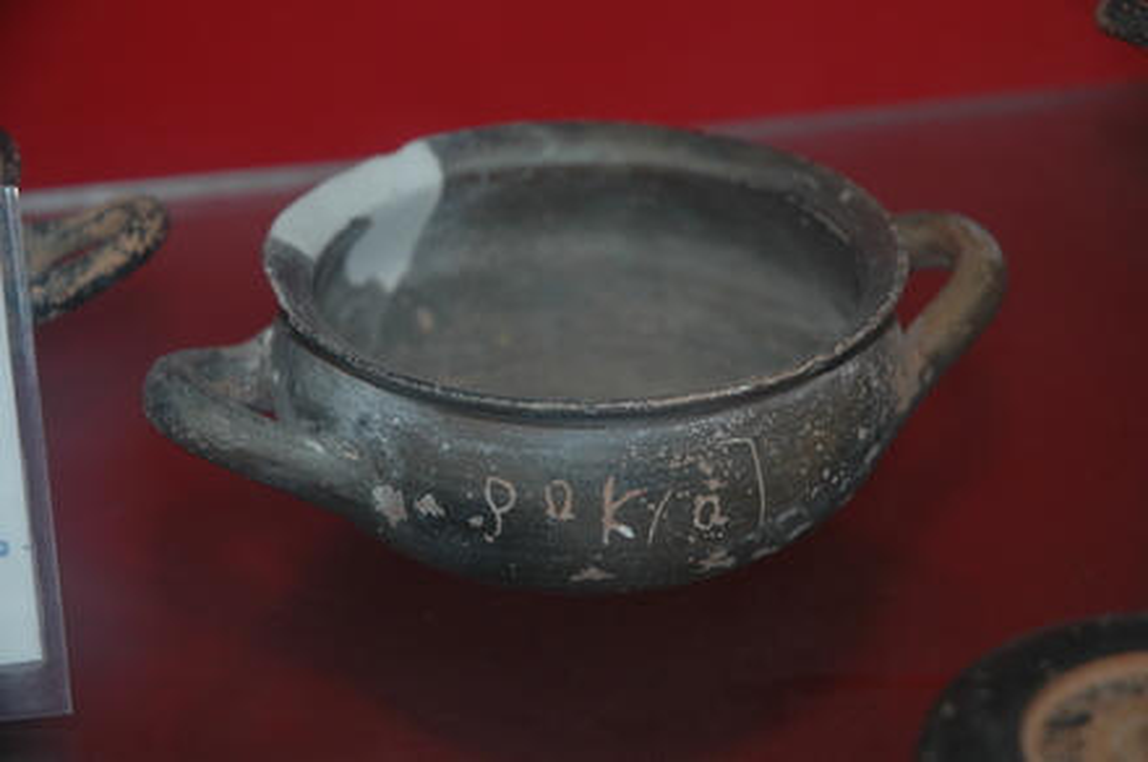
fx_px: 3343
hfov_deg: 19.5
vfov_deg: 13.0
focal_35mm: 105
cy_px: 381
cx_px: 574
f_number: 4.5
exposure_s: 1/60
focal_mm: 70
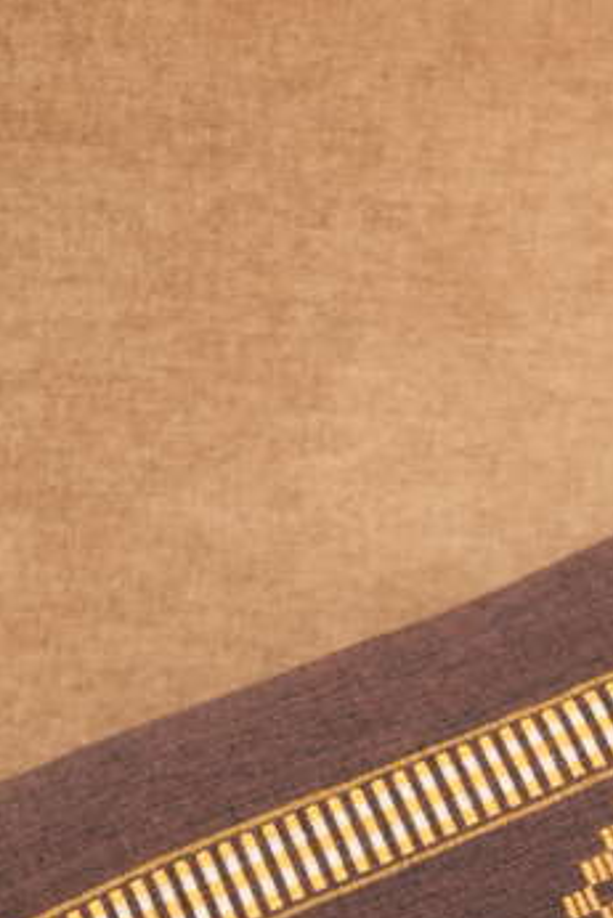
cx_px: 539
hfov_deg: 11.7
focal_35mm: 117
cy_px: 1021
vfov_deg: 16.9
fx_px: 2985
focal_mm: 30
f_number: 2.8
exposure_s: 1/160
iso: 2500
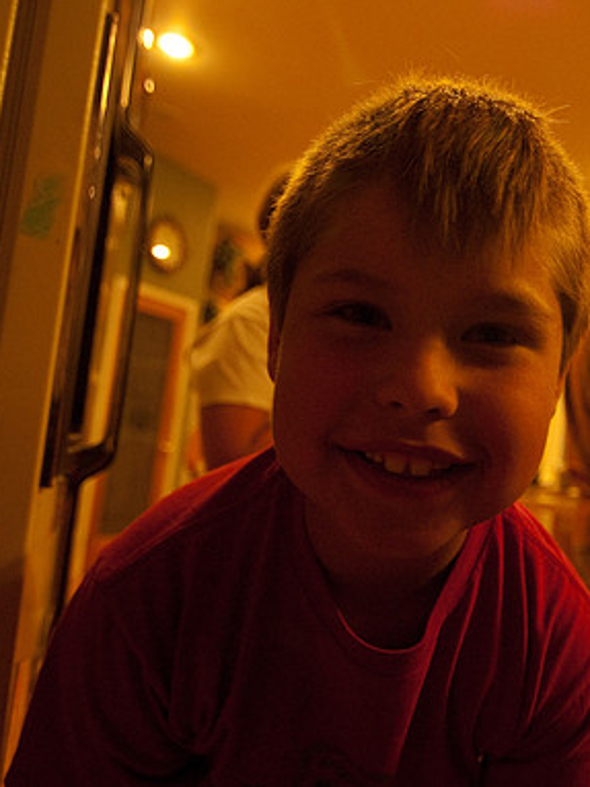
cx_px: 469
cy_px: 390
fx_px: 796
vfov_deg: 52.6
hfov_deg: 39.2
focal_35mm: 35
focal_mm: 16
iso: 800
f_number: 2.8
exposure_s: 1/45
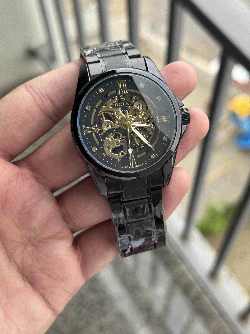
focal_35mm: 48
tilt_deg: -61.0
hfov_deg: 30.3
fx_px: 462
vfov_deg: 39.7
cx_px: 125
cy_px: 167
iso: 64
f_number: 1.78
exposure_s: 1/372
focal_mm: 6.76
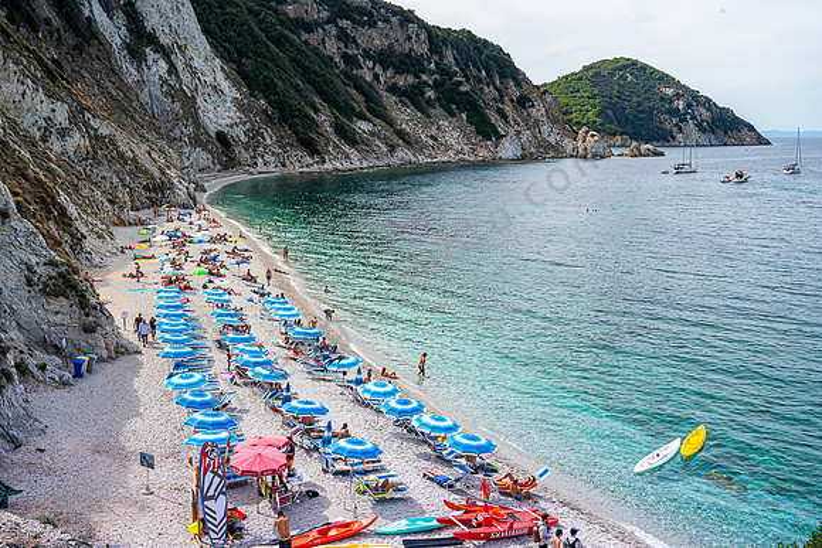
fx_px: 799
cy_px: 274
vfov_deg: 37.9
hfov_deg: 54.4
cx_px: 411
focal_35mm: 35
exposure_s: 1/500
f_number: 11
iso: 400
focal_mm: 35
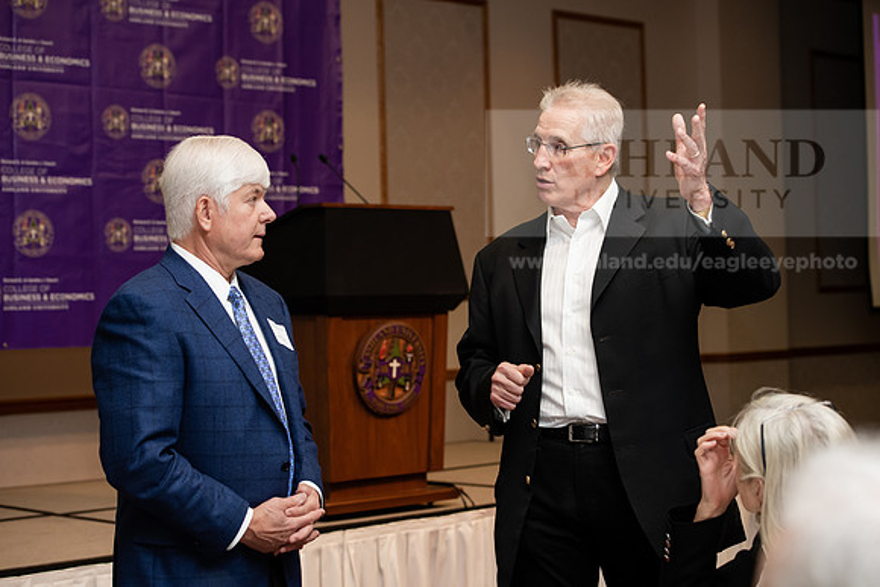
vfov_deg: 19.5
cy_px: 294
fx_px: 1711
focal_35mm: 70
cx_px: 440
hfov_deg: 28.8
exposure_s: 1/200
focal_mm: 70
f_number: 5
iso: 1250
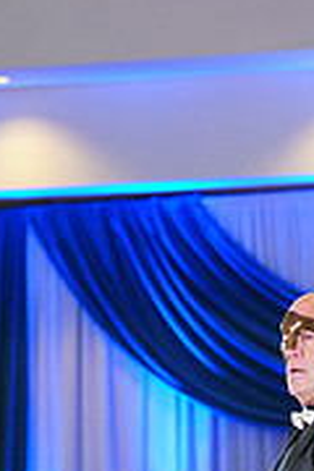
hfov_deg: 5.3
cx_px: 323
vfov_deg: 7.9
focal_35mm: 258
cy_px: 641
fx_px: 3375
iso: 2500
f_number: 2.8
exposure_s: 1/400
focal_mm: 80
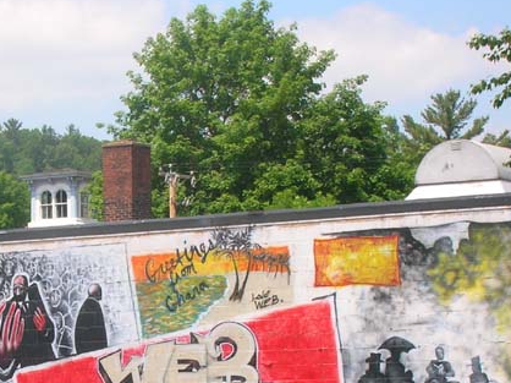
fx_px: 2316
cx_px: 92
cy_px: 329
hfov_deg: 12.5
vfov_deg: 9.4
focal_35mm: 157
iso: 50
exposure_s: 1/117
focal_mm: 13.6
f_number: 7.2
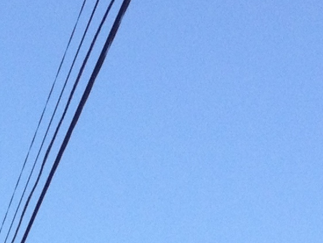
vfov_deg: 6.8
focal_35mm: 205
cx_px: -169
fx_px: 1913
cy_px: 635
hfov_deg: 9.4
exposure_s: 1/1416
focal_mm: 4.28
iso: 50
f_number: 2.4
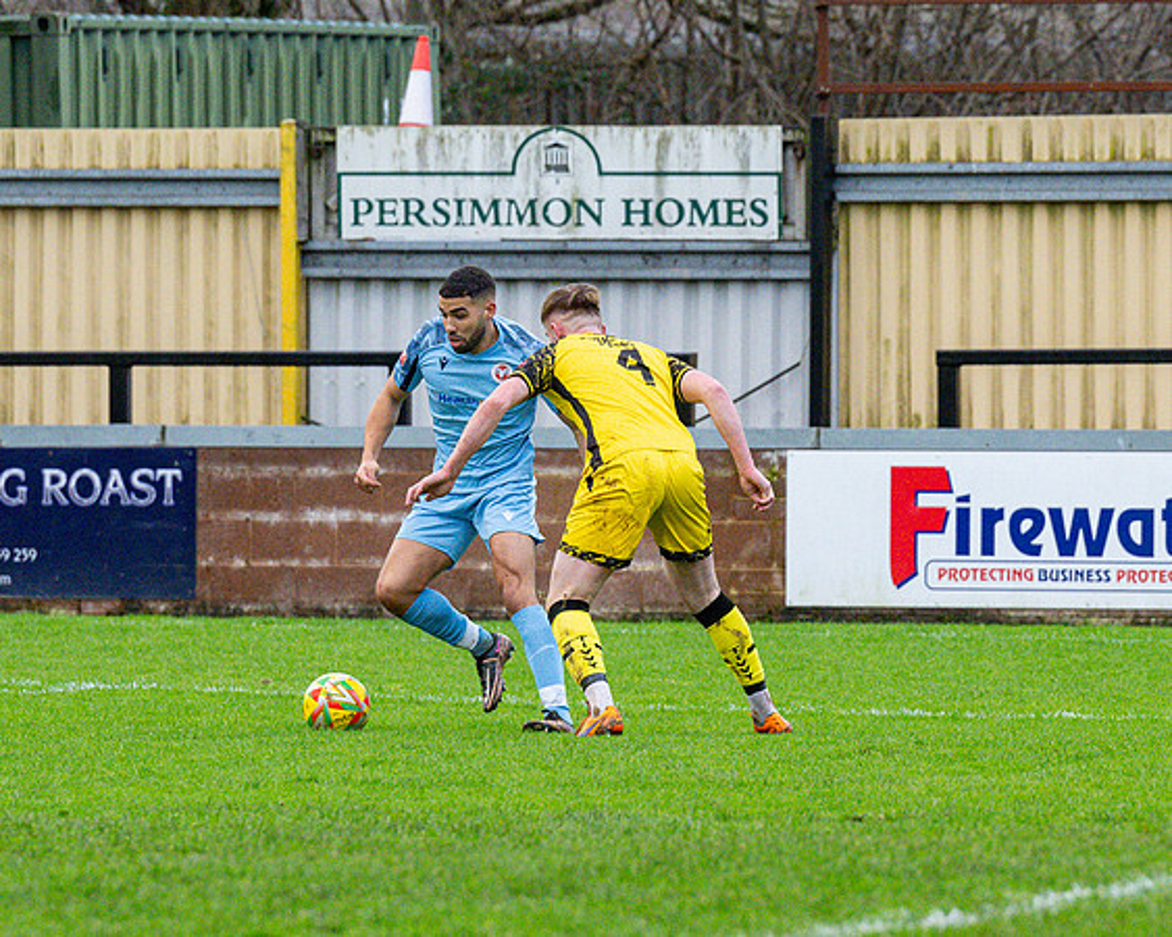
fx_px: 12947
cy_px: 459
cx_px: 697
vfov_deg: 4.1
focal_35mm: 373
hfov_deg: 5.2
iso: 2000
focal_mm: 135
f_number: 4
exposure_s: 1/1250
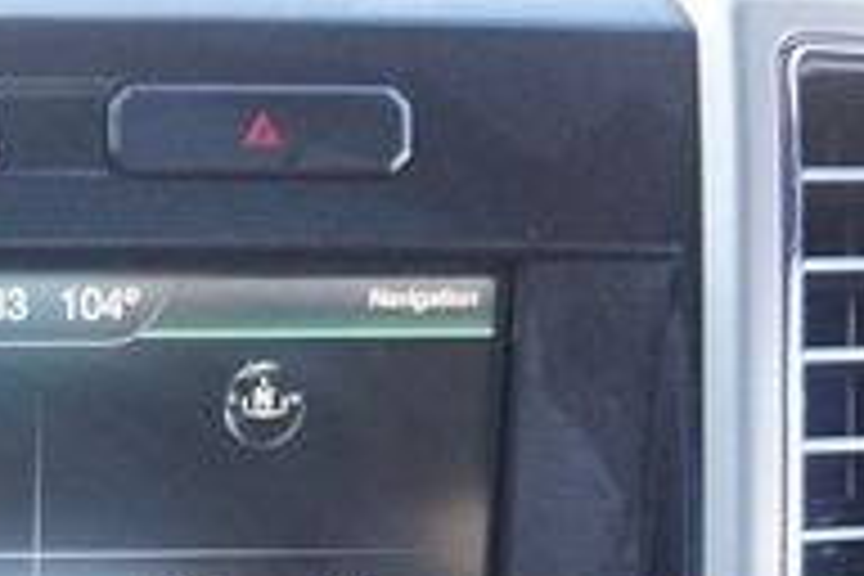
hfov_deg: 22.6
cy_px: 882
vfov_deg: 15.6
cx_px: -270
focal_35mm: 80
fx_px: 1920
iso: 1600
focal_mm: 16
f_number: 3.5
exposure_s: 1/160
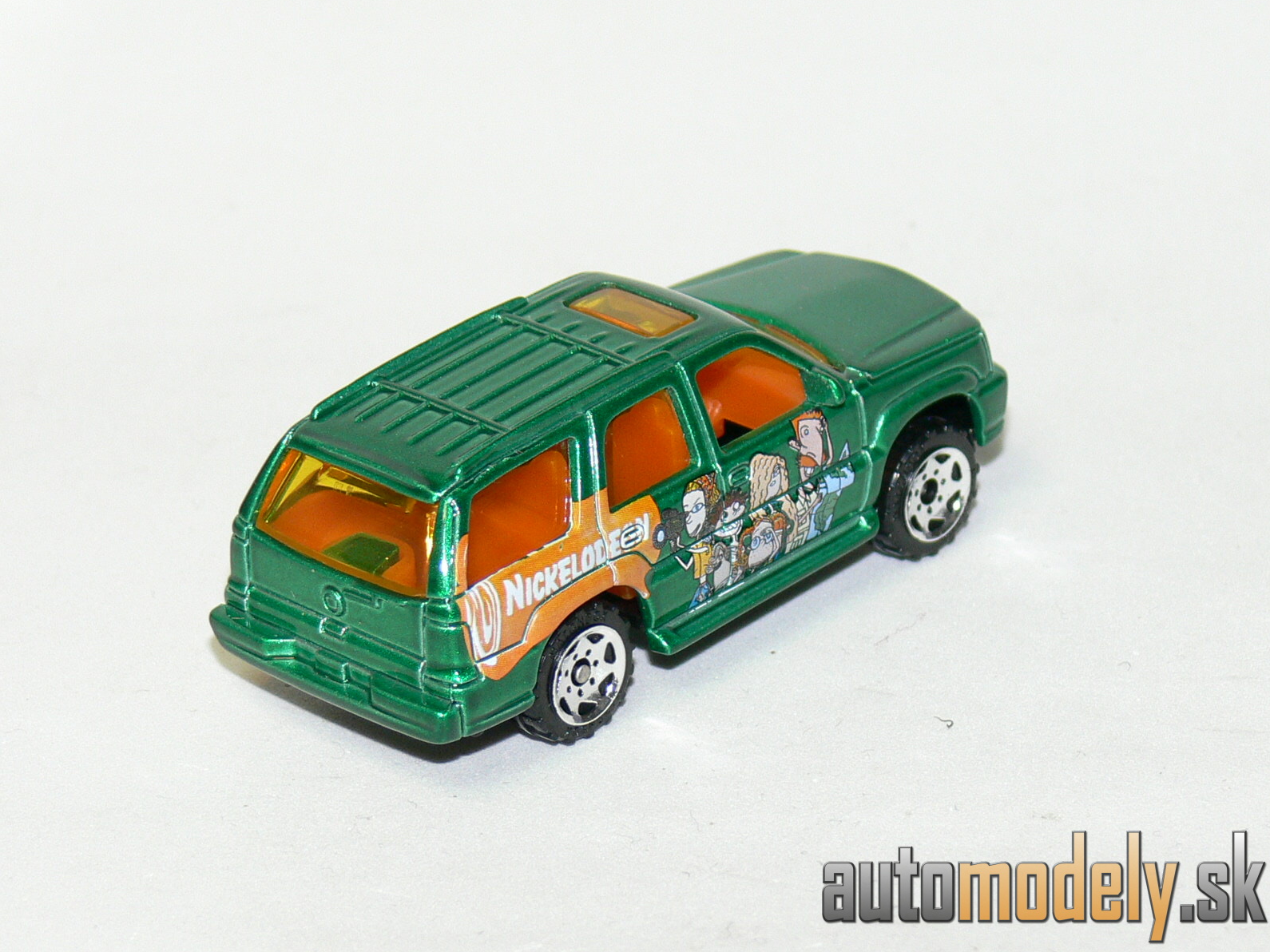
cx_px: 638
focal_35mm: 157
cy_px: 474
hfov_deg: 12.6
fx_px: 5759
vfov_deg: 9.5
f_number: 3.2
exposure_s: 1/30
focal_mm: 20.7
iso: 100
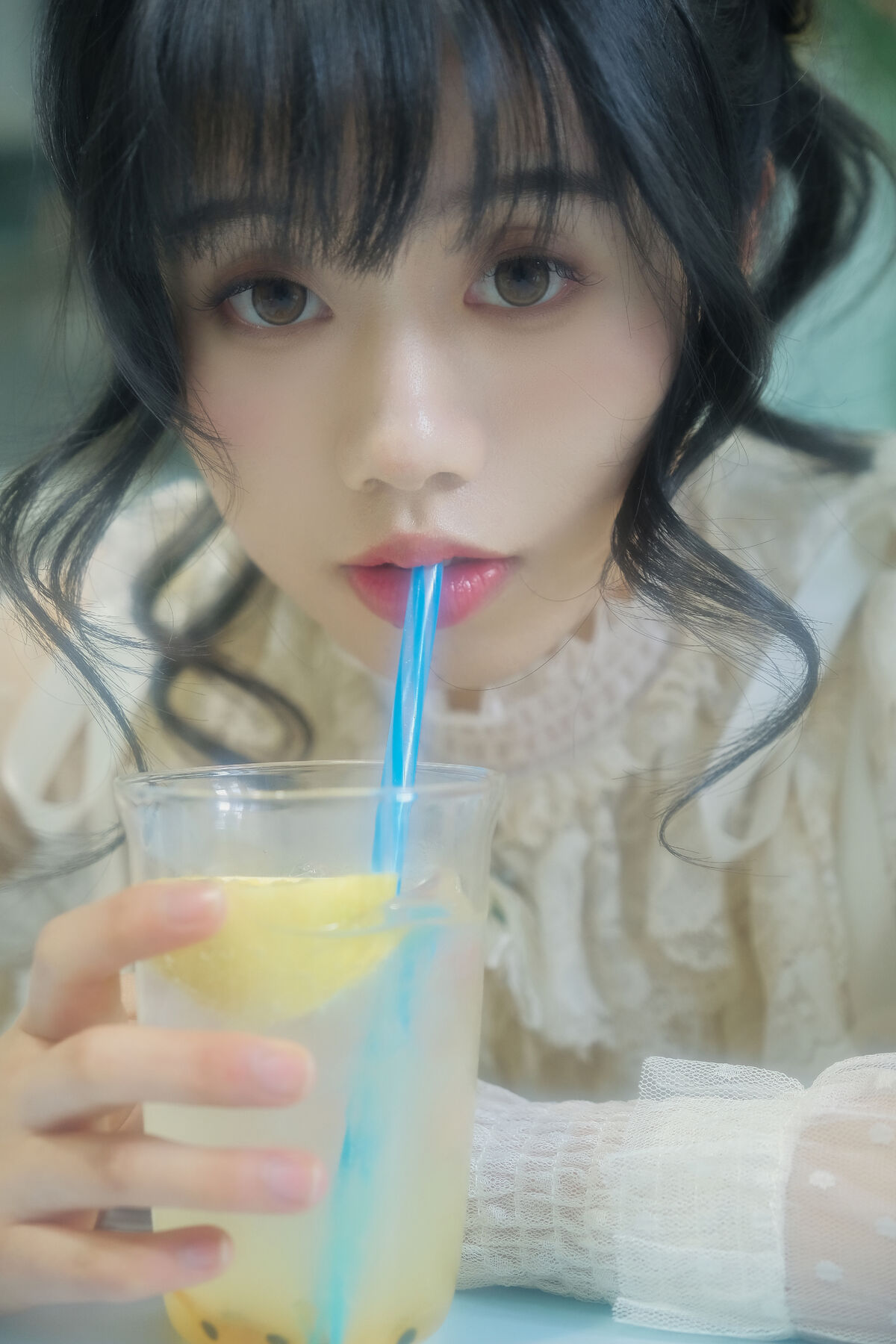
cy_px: 672
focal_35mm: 75
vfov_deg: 27.0
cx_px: 448
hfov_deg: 18.2
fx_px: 2800
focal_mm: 50
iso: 640
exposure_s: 1/60
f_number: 2.8
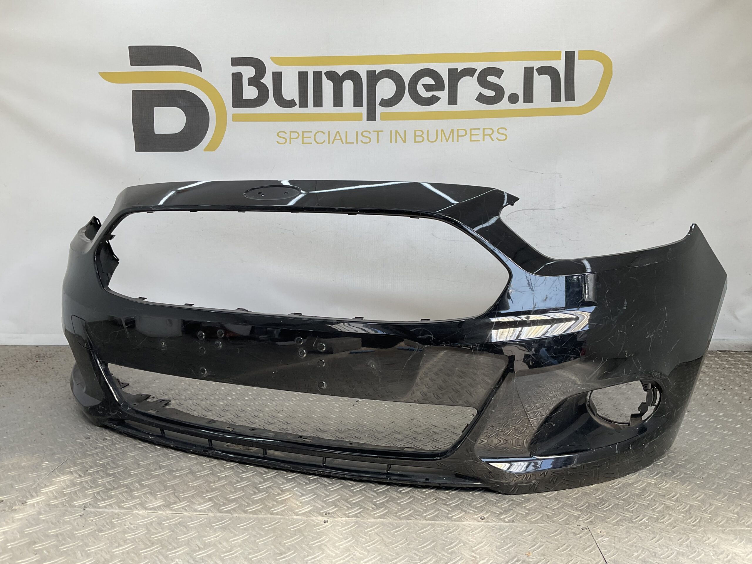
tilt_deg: -9.3
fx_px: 630
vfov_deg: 48.2
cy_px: 282
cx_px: 376
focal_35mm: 29
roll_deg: -1.9
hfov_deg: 61.7
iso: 16
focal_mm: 3
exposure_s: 1/255
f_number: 1.8
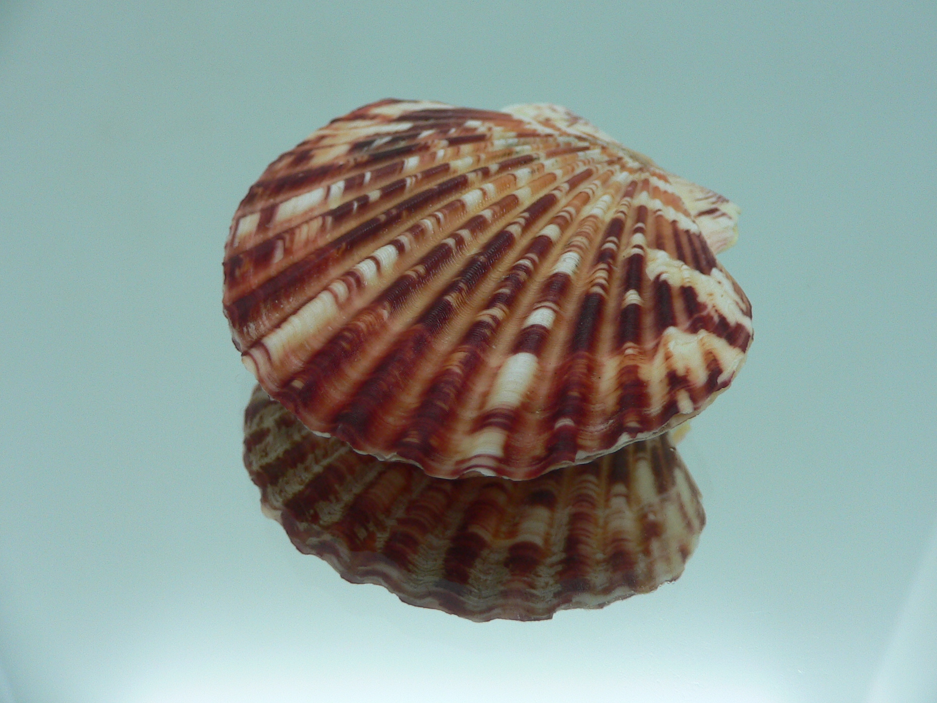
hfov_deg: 49.0
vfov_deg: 37.7
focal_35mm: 38
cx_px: 492
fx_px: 1029
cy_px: 322
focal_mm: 4.6
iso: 80
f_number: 2.8
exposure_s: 1/60
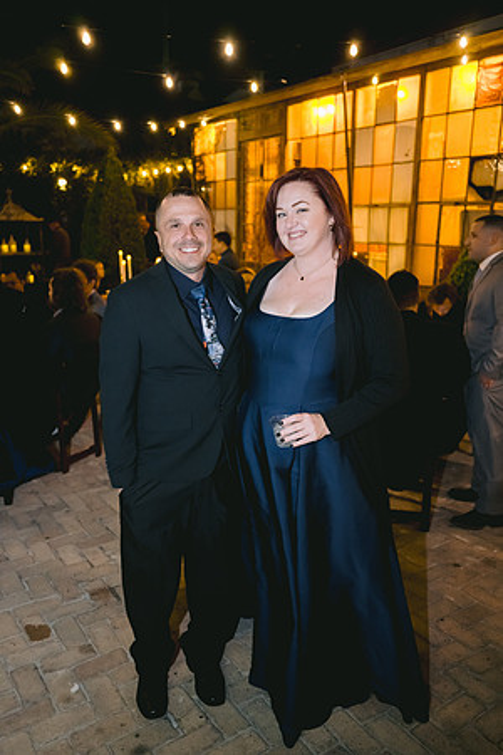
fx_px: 587
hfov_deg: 46.4
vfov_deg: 65.5
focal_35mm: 28
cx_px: 252
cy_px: 378
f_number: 2.8
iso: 3200
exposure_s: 1/60
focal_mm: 28
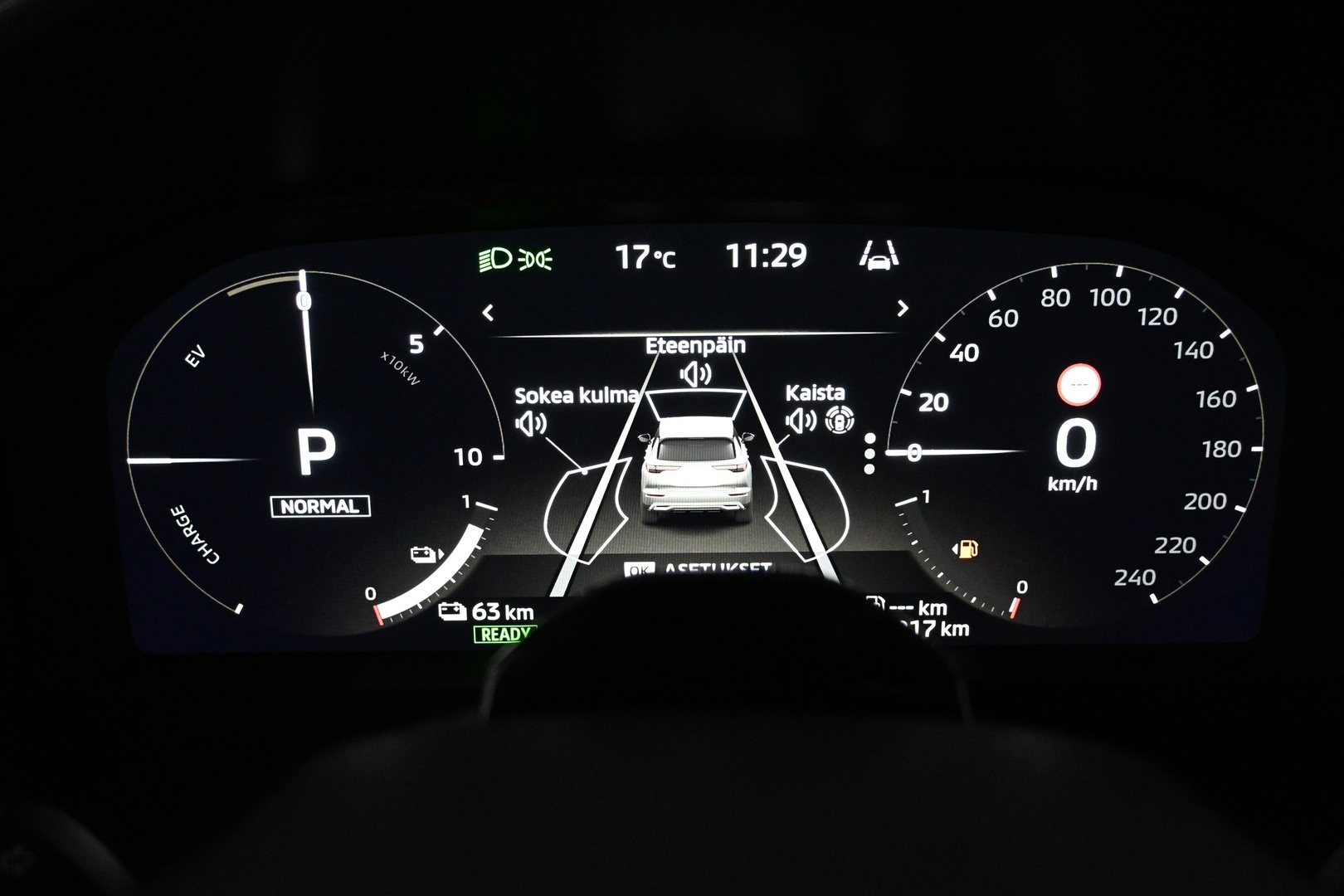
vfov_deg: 36.9
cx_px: 672
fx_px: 1344
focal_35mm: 36
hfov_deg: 53.1
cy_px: 448
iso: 4000
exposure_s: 1/250
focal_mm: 24
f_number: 4.2
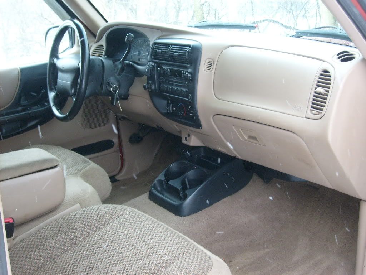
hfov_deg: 43.9
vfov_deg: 33.6
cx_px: 183
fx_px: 455
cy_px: 138
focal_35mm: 43
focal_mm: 7.2
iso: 100
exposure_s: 1/45
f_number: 3
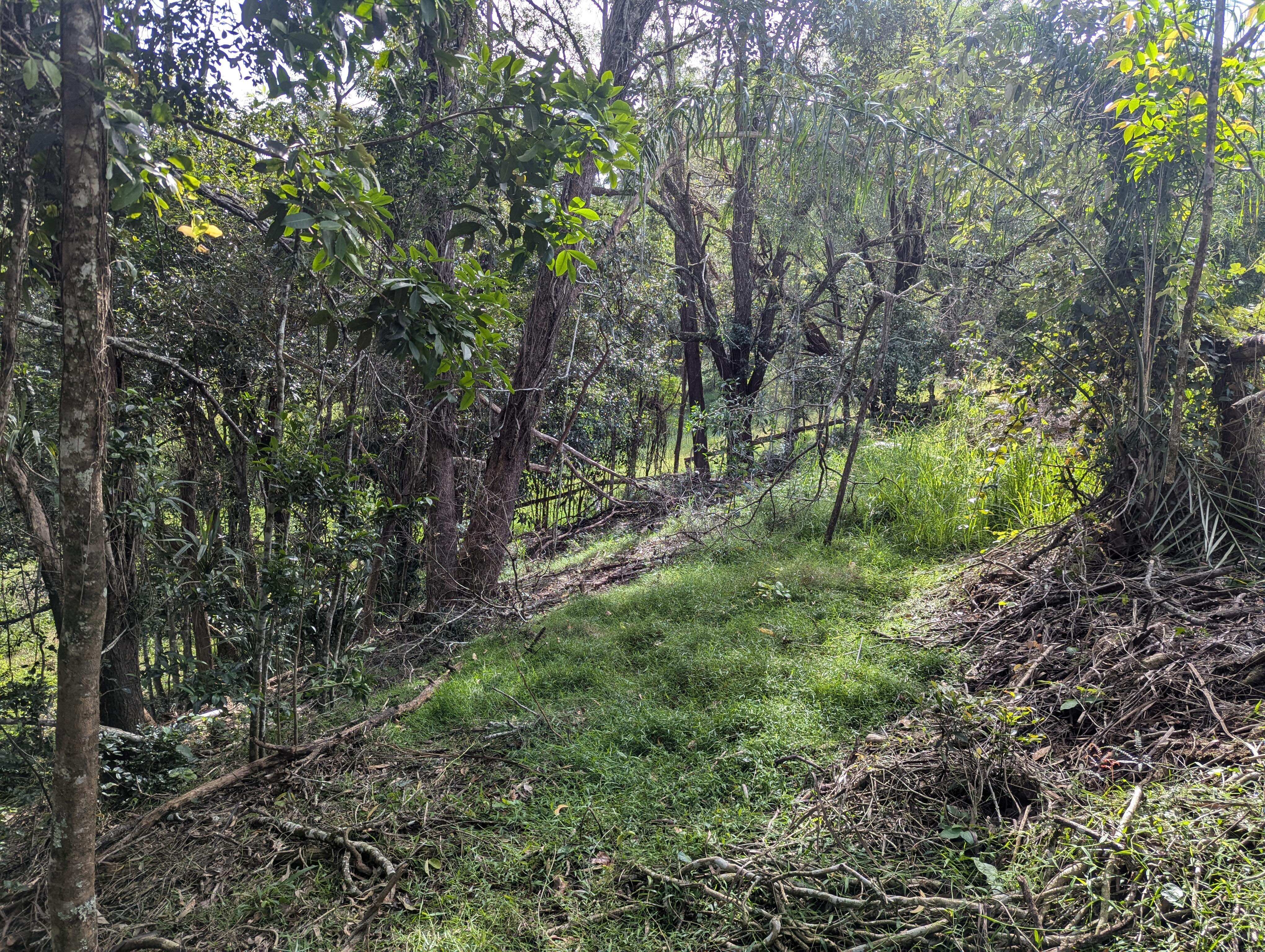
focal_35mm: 24
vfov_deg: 56.9
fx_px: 878
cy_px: 476
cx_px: 632
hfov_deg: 71.5
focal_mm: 6.81
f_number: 1.85
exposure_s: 1/379
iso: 39
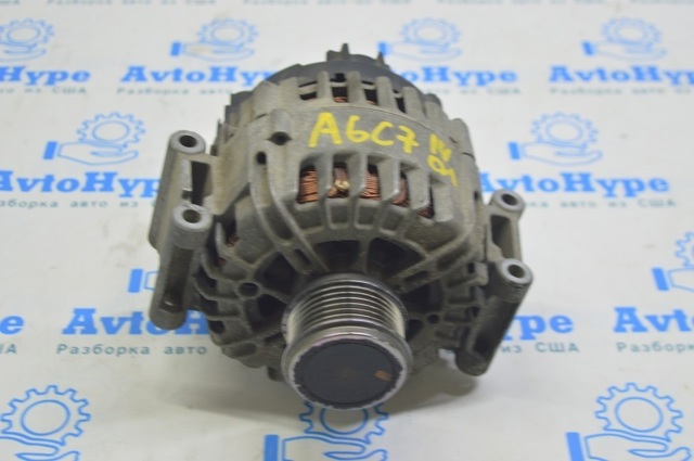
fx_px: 1213
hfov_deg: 31.9
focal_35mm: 63
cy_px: 230
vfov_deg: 21.5
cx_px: 347
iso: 400
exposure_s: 1/20
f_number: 5.6
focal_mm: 42
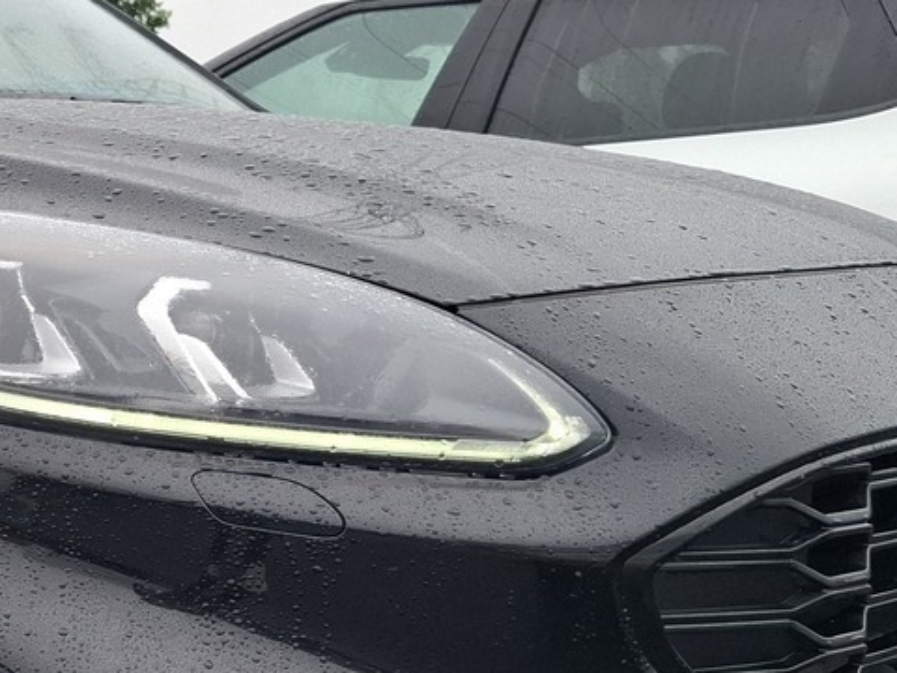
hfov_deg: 26.4
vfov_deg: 21.1
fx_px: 1788
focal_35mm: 69
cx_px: -36
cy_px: 525
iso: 50
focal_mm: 5.54
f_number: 1.8
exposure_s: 1/228
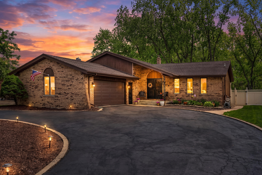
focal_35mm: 29
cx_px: 131
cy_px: 88
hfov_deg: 63.7
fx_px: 211
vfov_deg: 45.0
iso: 640
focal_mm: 29
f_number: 9
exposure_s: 1/160
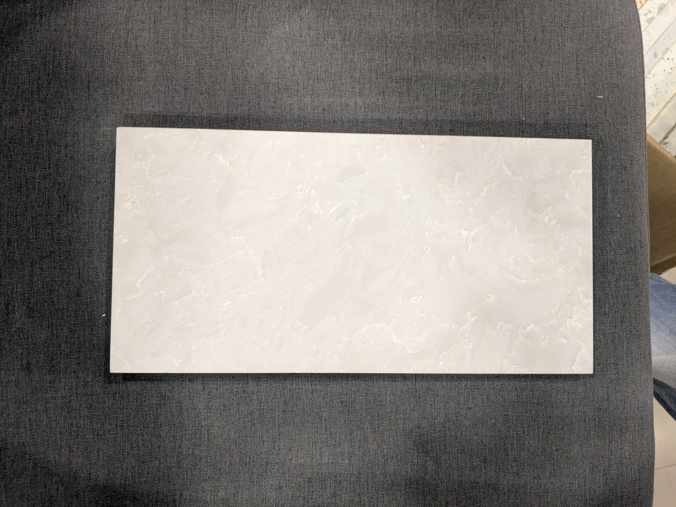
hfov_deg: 65.3
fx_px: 527
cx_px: 338
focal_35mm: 27
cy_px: 254
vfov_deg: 51.4
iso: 81
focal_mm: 4.38
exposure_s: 1/25
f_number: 1.73
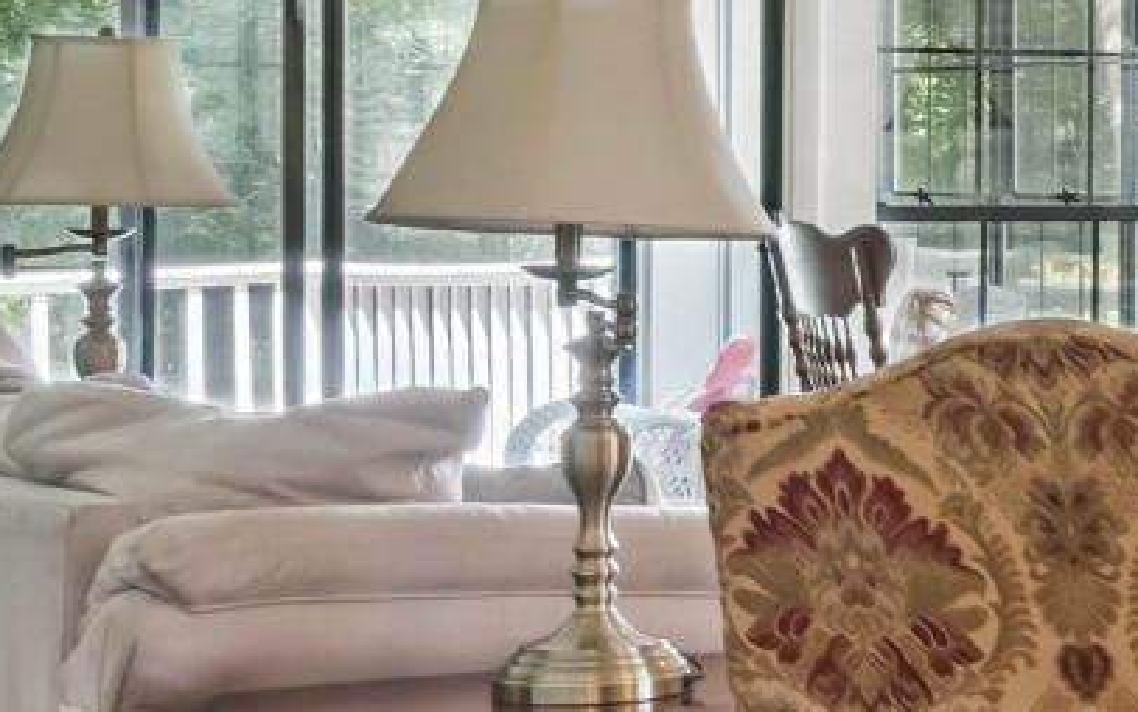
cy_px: 114
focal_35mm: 128
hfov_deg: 12.7
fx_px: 3971
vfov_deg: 10.2
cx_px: 2713
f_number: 8
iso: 250
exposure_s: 1/1.67
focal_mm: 17
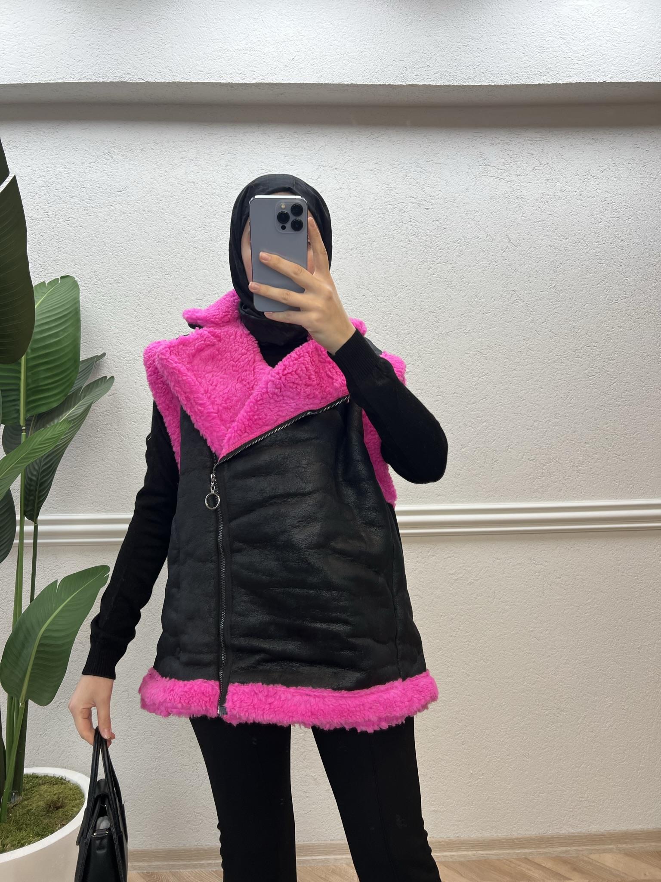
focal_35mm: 26
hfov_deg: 53.1
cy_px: 441
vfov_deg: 67.3
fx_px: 662
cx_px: 330
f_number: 1.5
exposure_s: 1/100
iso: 40
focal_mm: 5.7
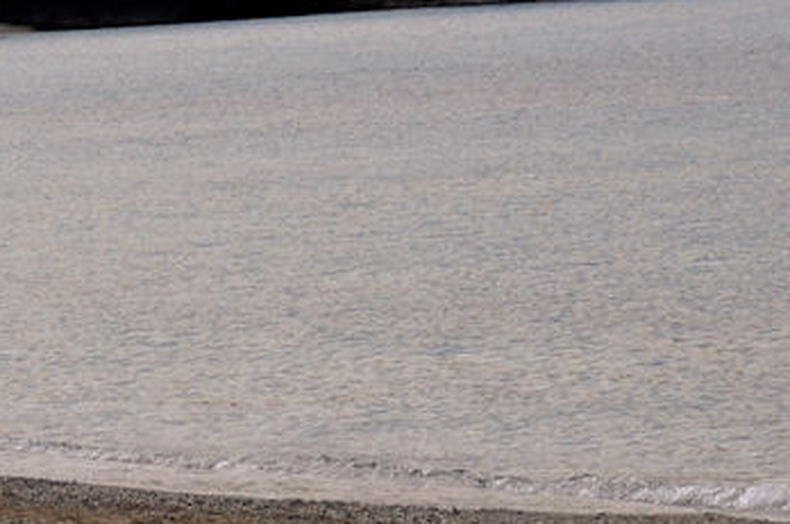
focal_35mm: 445
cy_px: 31
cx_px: -173
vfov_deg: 3.1
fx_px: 9752
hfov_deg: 4.6
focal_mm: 86
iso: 200
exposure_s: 1/640
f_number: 10
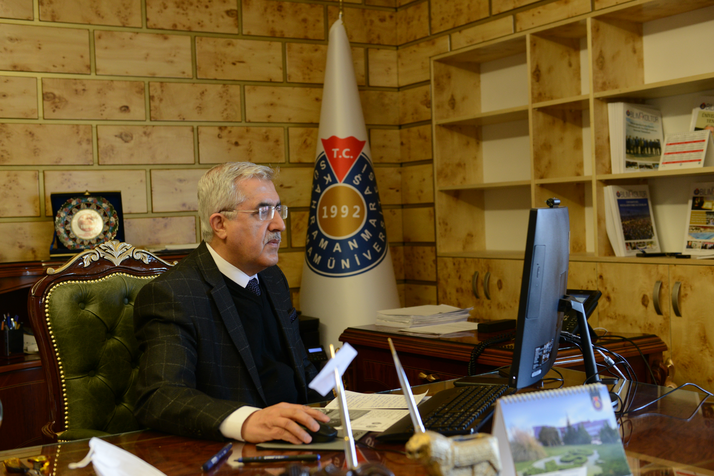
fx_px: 952
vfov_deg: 28.1
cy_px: 238
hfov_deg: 41.1
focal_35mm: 48
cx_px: 357
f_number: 4
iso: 1250
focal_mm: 48
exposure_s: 1/80
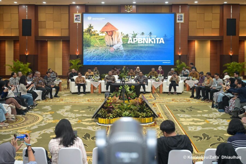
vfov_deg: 35.9
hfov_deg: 51.9
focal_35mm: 37
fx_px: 253
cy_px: 82
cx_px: 123
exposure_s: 1/100
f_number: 4
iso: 1000
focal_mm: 37
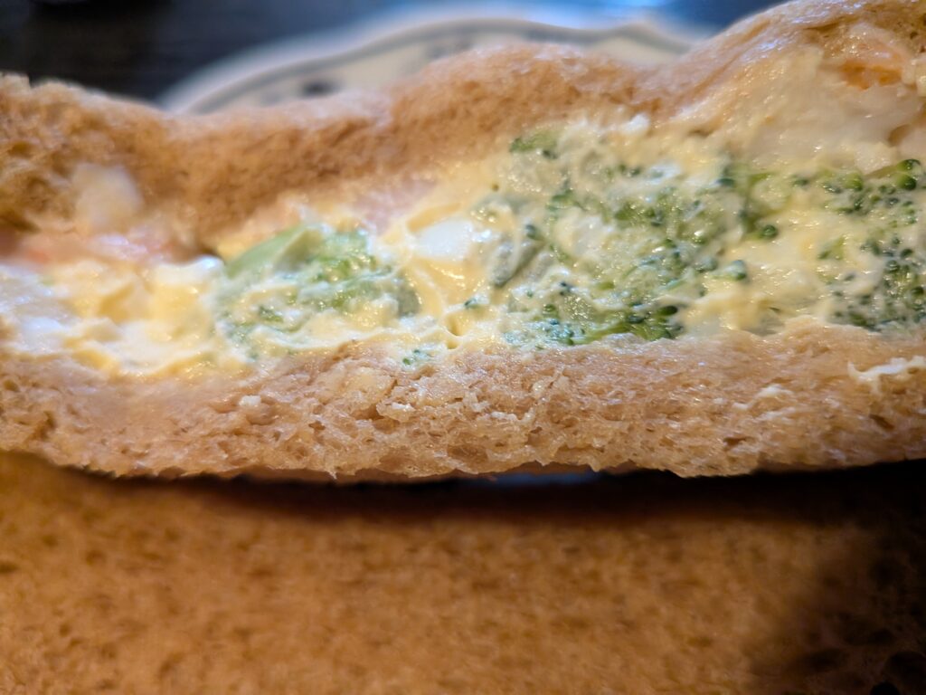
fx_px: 642
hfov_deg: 71.6
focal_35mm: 24
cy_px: 348
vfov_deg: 56.8
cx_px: 463
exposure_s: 1/120
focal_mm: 4.53
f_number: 1.7
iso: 1395
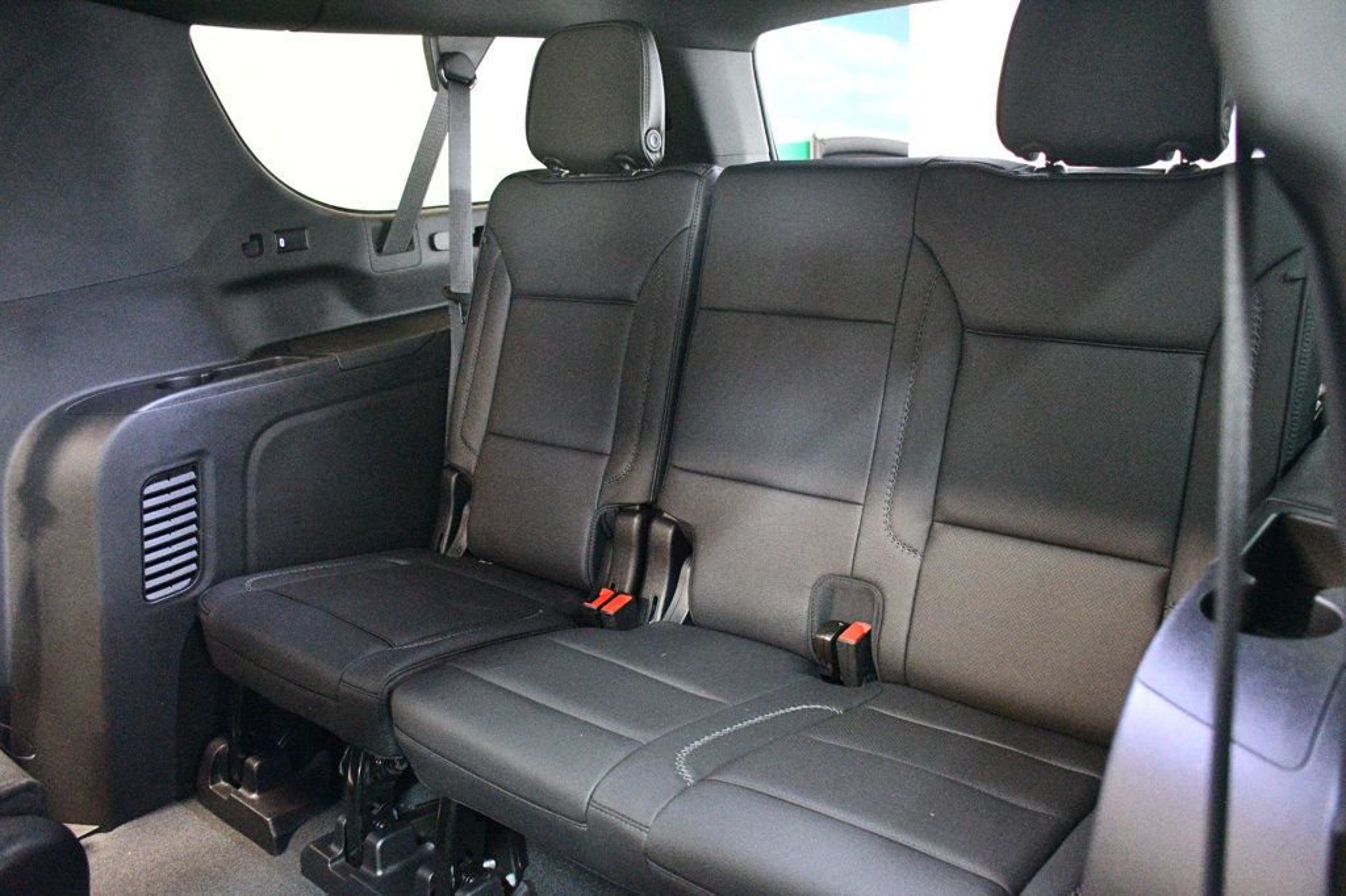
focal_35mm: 30
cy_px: 448
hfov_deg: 61.9
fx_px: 1121
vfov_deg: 43.6
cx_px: 673
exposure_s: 1/40
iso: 12800
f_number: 3.5
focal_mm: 20
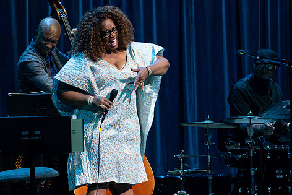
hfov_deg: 6.0
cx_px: 97
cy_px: 107
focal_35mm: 342
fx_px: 2775
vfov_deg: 4.0
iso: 2500
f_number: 6.3
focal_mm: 194
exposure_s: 1/250
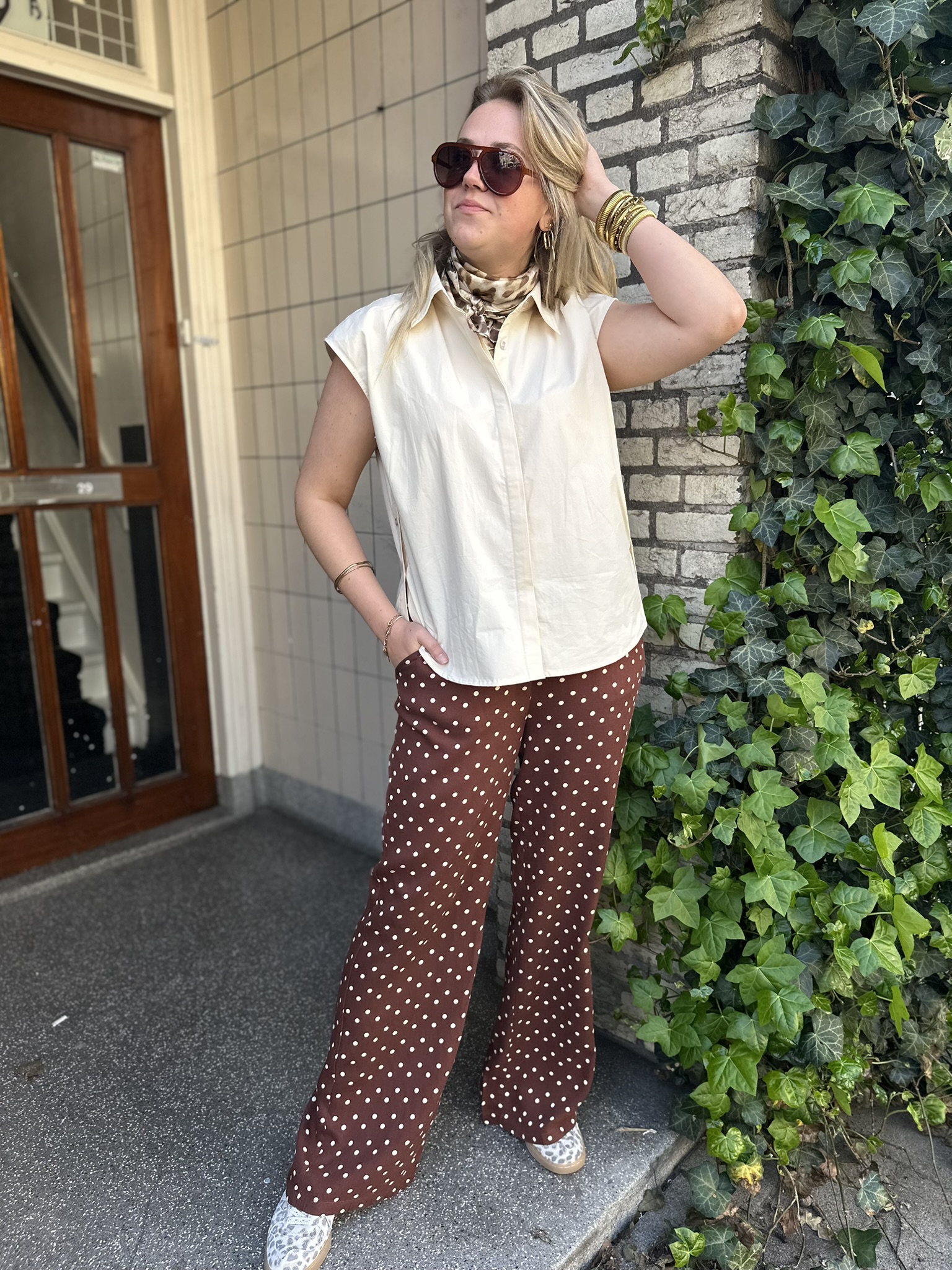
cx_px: 476
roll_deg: -0.2
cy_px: 635
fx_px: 880
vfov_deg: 71.6
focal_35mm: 24
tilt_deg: -11.8
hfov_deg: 56.8
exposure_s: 1/642
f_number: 1.78
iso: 80
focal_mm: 6.86
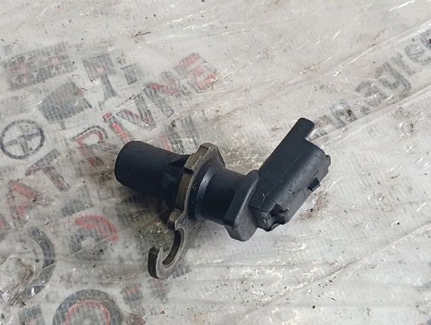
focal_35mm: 52
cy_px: 162
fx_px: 649
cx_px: 216
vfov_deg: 28.1
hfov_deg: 36.8
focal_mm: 3.96
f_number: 1.8
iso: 106
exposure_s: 1/50
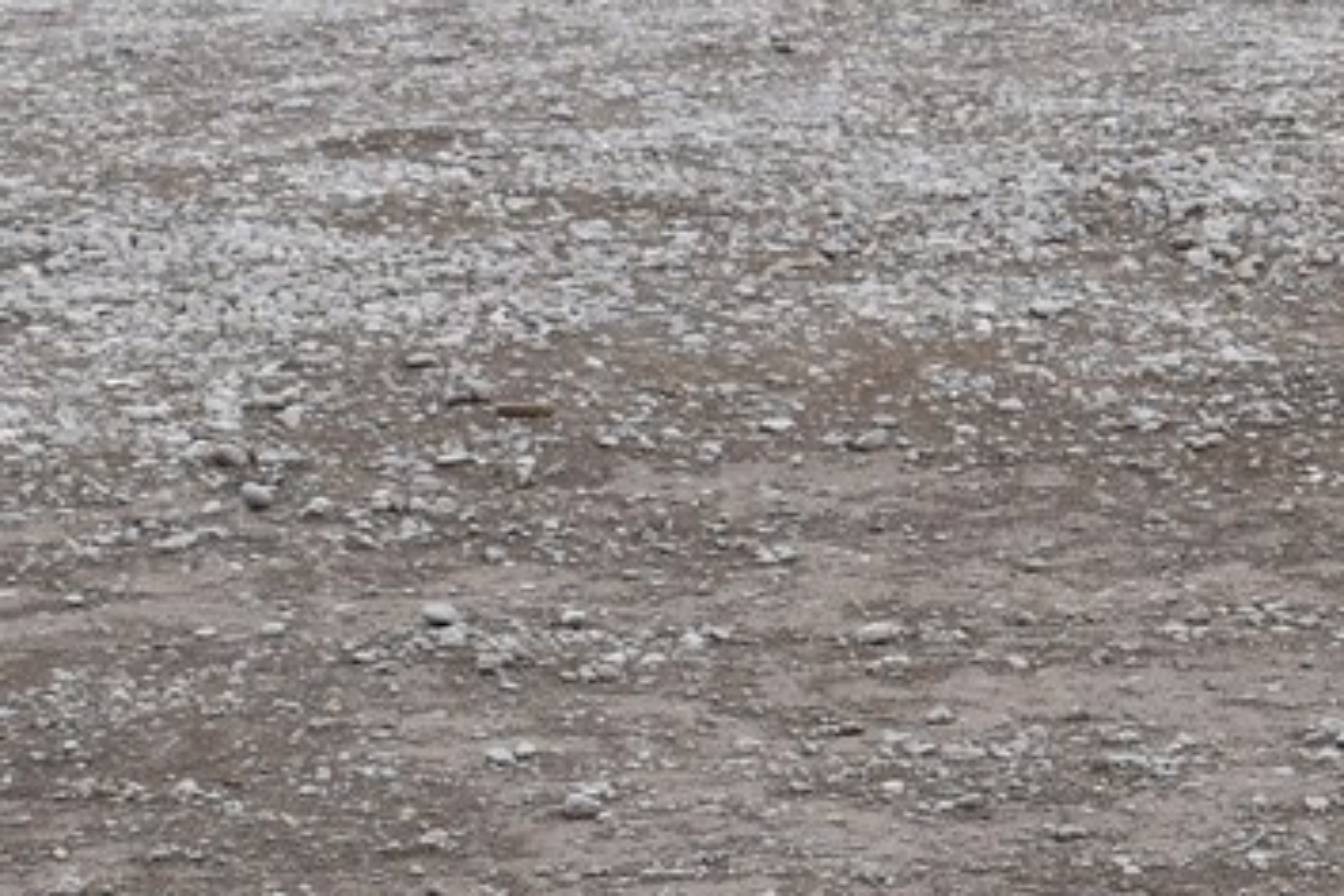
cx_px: 1898
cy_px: 1268
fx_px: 7359
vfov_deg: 6.9
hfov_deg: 10.2
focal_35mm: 197
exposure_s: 1/320
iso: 200
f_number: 9
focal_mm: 31
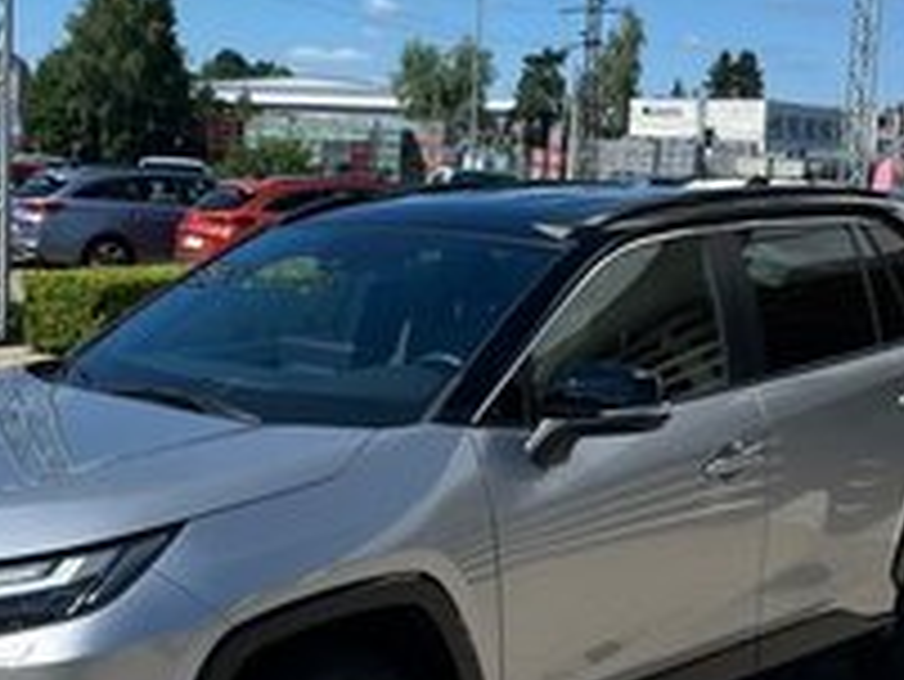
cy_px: 302
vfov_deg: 23.3
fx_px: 1646
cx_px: 351
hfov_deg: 30.6
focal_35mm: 63
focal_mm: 5.1
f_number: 1.6
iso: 50
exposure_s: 1/4149
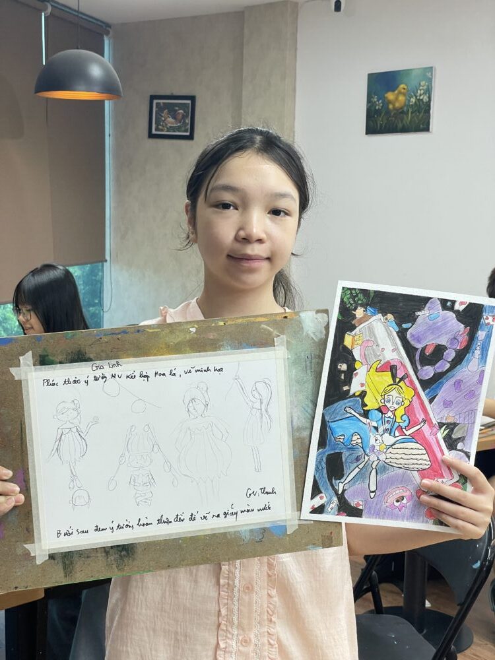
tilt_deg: -6.0
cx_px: 248
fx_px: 991
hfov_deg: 28.0
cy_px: 330
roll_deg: -0.6
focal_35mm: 52
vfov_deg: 36.8
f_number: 2
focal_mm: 6
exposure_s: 1/100
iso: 80
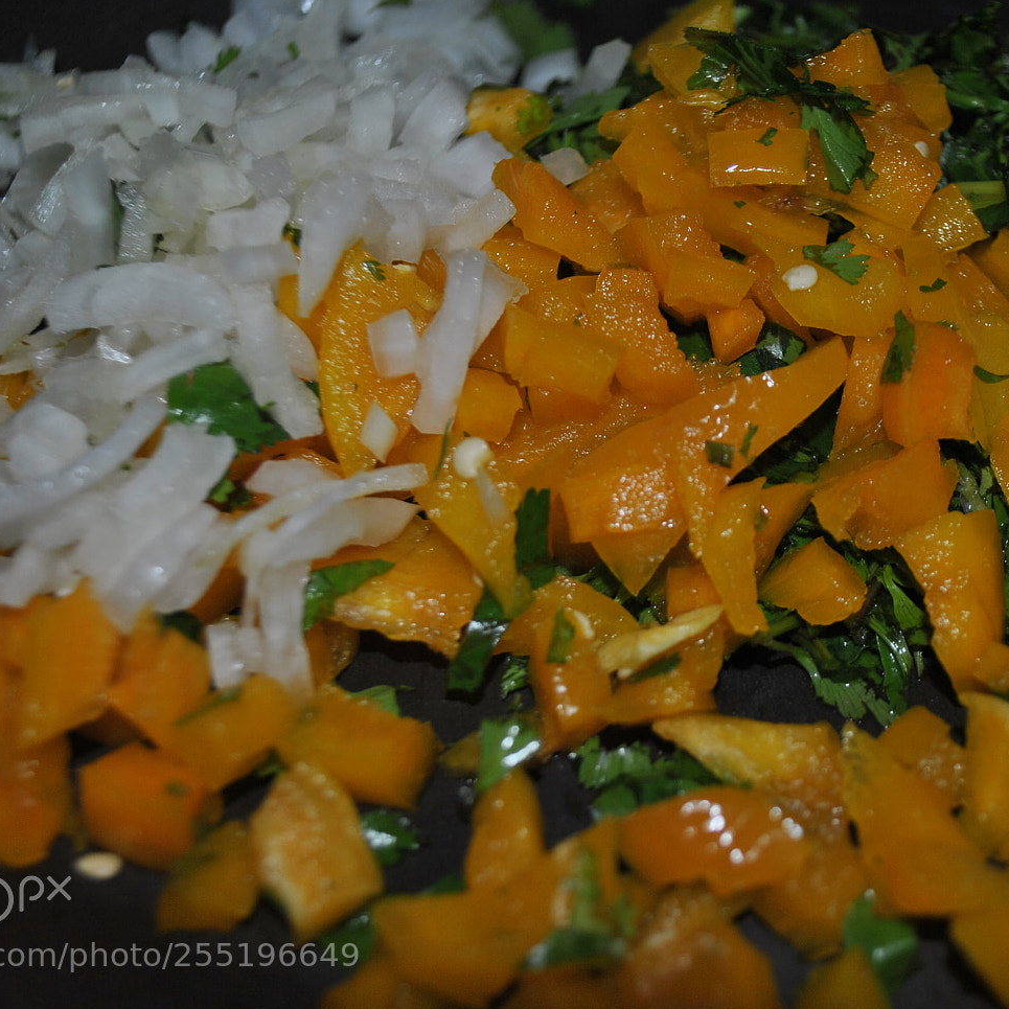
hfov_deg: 30.9
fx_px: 1814
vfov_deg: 31.1
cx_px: 648
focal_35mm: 55
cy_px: 477
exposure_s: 1/125
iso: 100
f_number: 4.2
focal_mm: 26
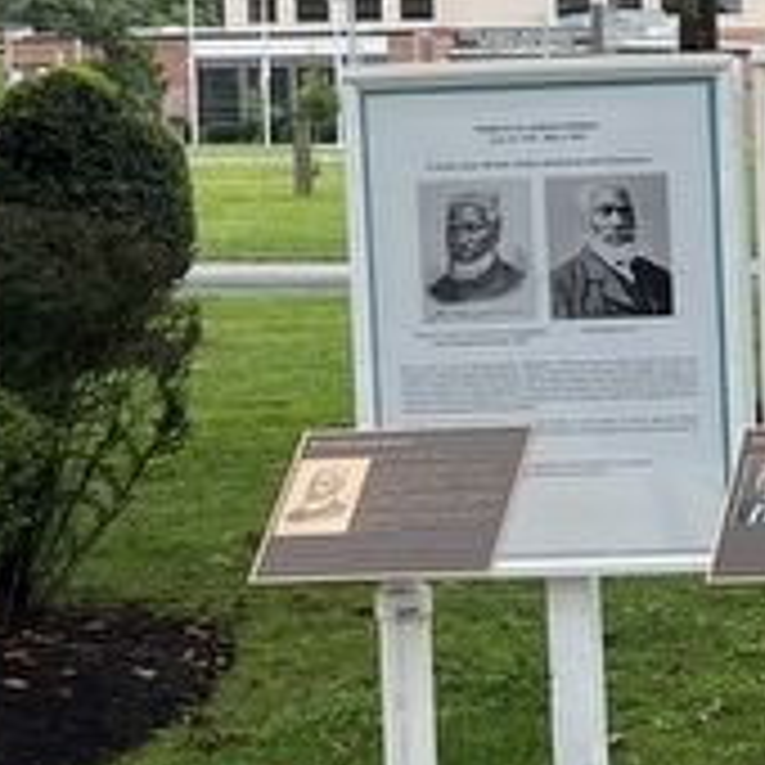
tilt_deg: +0.5
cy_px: 225
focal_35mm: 108
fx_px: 2700
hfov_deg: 14.0
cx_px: 1444
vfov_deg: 16.1
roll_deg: +1.6
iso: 50
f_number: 1.6
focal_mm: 5.1
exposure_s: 1/1238
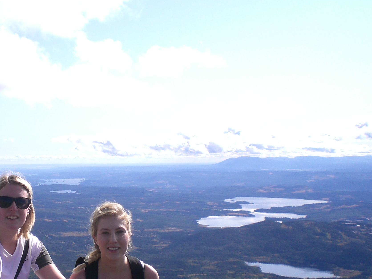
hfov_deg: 29.7
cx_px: 85
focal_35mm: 64
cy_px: 232
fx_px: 688
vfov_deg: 22.5
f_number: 4.4
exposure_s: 1/400
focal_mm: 6.3
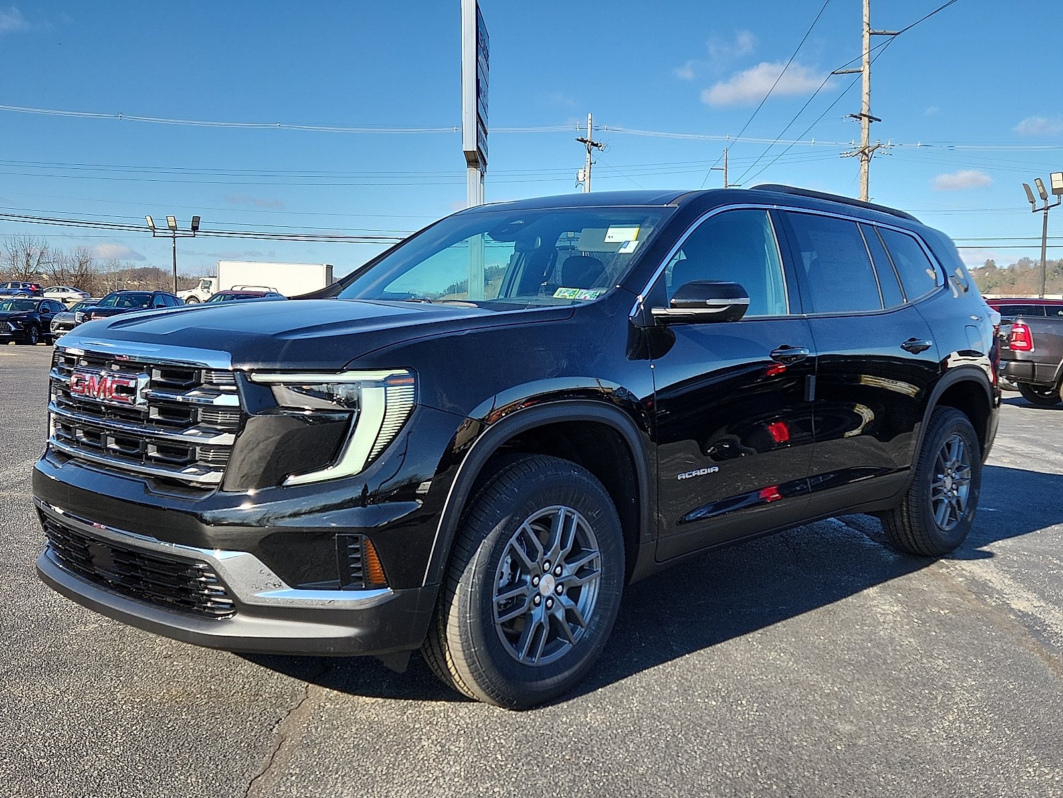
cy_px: 399
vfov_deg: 58.9
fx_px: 706
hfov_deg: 73.9
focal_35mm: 23
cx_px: 532
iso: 50
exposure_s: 1/909
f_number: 1.8
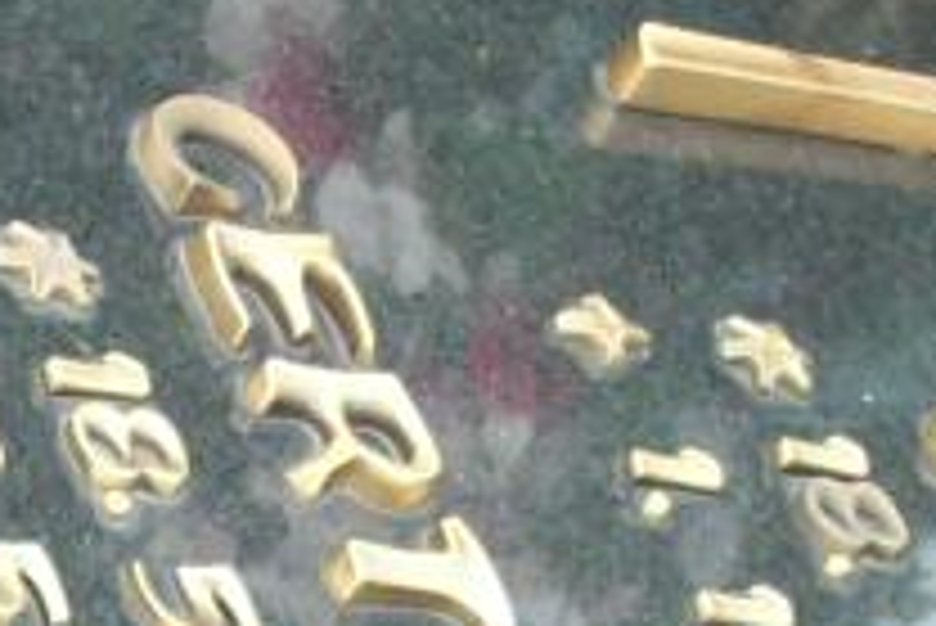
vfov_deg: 5.8
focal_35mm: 237
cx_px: -112
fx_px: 6166
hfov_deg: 8.6
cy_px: 761
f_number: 2.8
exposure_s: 1/206
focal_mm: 6.2
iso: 80
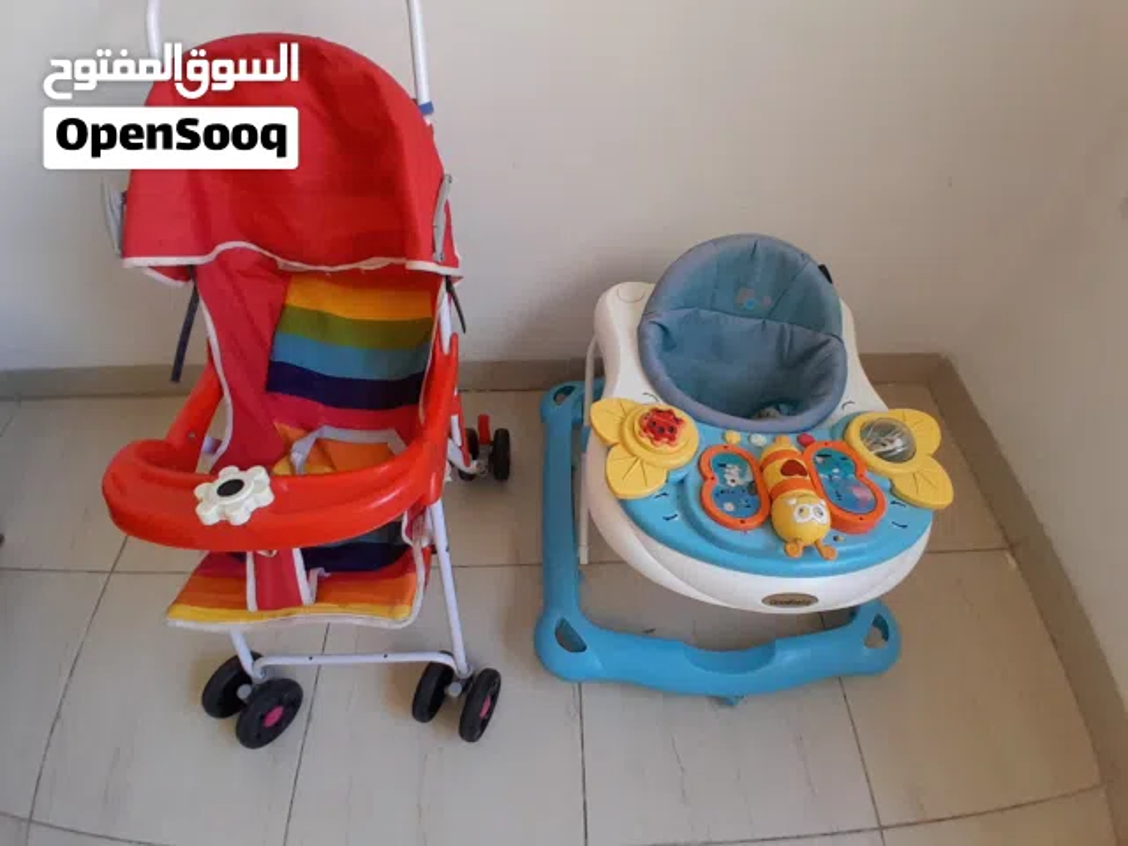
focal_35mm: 17
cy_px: 423
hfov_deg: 91.0
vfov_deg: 74.7
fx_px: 554
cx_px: 564
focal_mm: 1.46
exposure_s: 1/50
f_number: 2.2
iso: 100
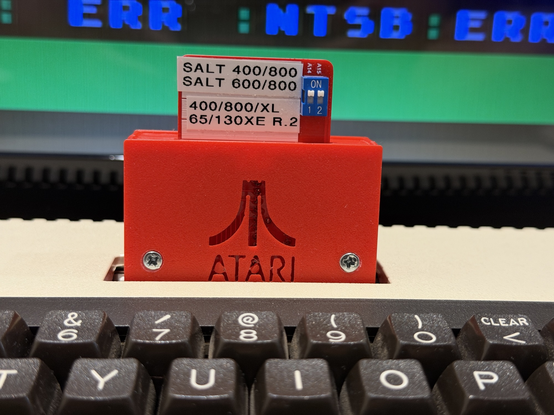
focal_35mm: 48
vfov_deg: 30.3
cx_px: 277
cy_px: 208
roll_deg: -2.3
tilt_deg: -13.6
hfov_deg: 39.7
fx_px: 768
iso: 250
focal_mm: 6.76
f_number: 1.78
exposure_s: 1/60
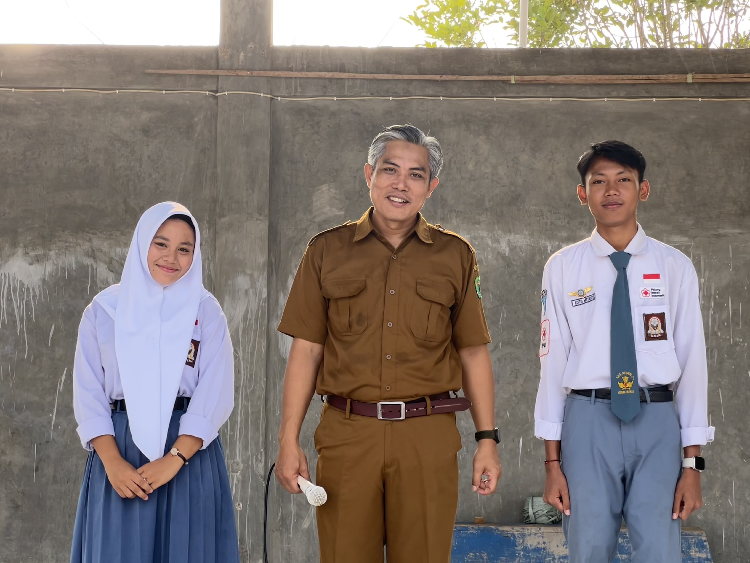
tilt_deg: +4.4
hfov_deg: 25.3
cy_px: 282
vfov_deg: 19.1
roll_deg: -0.7
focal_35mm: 77
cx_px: 375
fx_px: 1668
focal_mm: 9
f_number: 2.8
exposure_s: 1/109
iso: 32
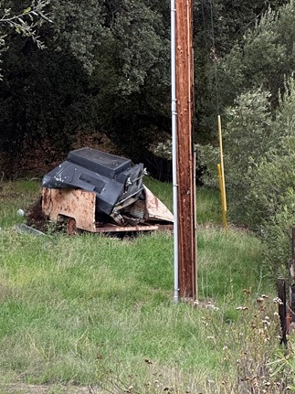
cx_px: 99
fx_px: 2080
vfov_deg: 10.7
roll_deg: +1.2
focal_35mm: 183
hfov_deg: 8.1
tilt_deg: +0.0
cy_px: -19
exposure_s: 1/99
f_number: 2.8
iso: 32
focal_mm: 9
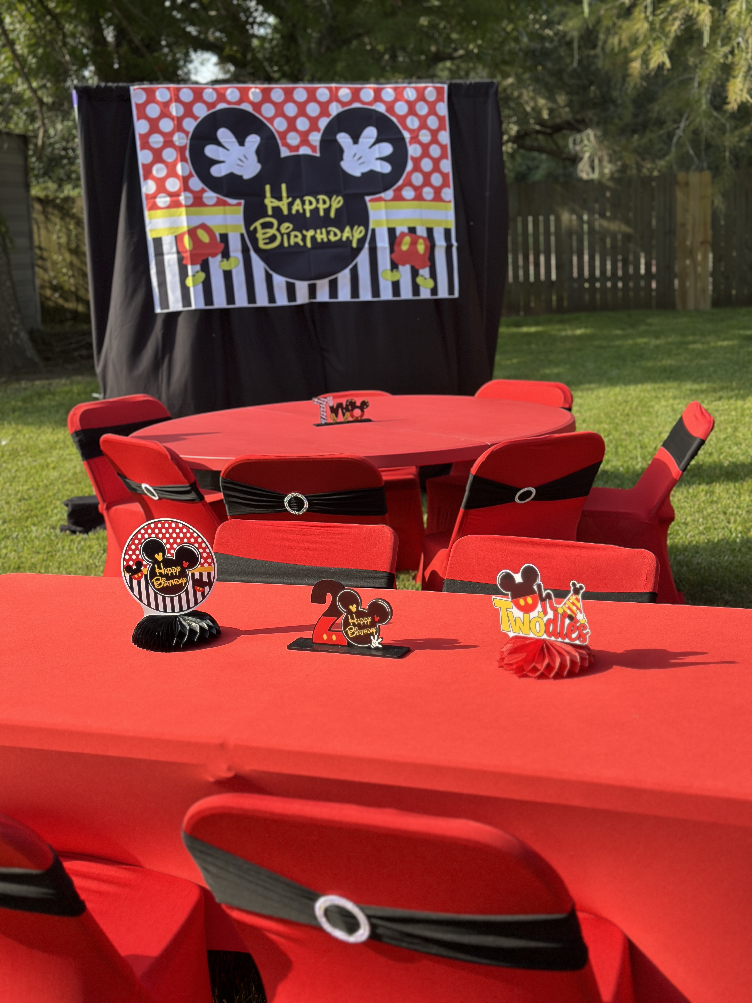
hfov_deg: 30.3
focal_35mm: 48
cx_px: 376
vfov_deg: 39.7
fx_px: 1390
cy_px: 502
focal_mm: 6.86
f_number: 1.78
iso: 80
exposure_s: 1/1695
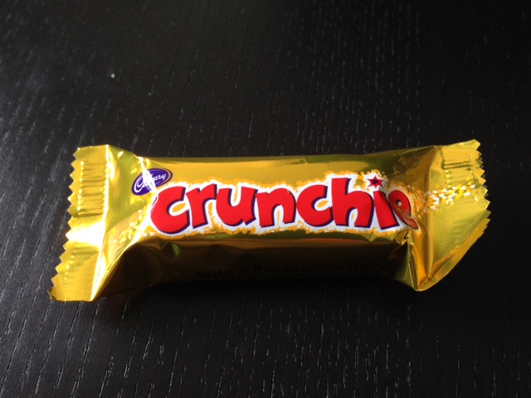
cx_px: 266
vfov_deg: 42.9
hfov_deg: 55.4
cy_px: 199
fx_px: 506
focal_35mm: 33
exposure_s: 1/40
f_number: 2.4
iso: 64
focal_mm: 4.12
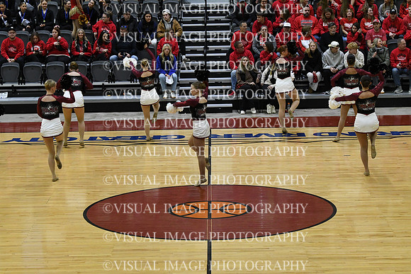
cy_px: 137
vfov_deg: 13.0
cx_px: 206
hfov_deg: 19.5
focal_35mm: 105
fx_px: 1199
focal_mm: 70
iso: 4000
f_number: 4
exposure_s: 1/500
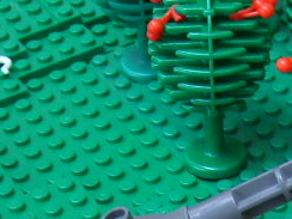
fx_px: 1240
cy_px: 396
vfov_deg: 9.6
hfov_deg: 13.3
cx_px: 255
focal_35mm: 147
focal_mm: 5.8
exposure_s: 1/30
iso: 90
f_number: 2.8
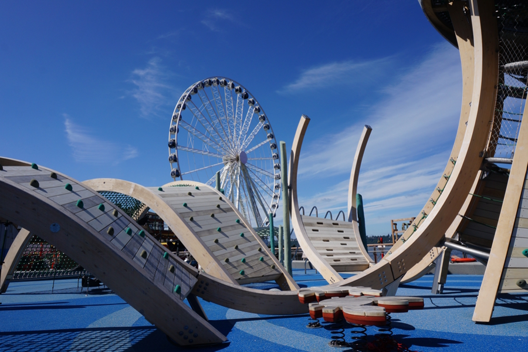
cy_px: 176
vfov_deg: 53.1
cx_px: 264
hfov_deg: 73.7
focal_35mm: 24
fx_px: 352
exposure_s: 1/200
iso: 100
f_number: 13
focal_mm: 16
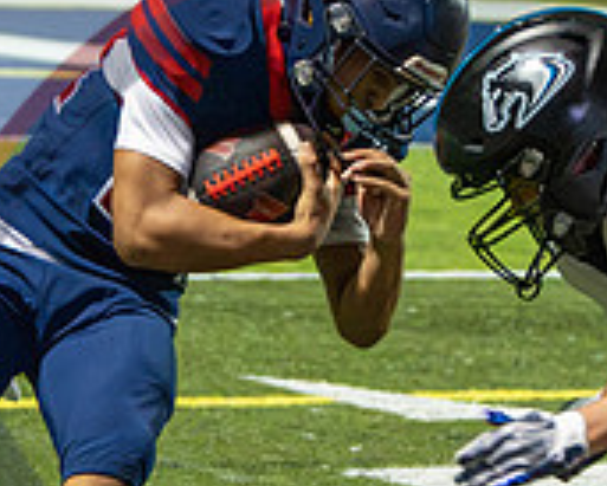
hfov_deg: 5.1
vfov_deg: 4.1
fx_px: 6831
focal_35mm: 380
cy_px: 266
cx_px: 230
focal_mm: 70
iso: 12800
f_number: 2.8
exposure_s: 1/1000
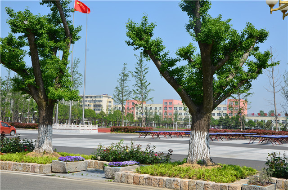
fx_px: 383
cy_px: 95
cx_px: 144
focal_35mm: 48
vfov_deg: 27.9
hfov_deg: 41.2
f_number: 11
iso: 100
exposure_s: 1/125
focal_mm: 32
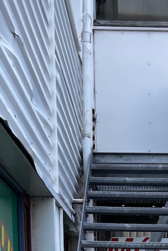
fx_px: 783
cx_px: 170
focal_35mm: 112
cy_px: 492
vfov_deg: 15.1
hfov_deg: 12.1
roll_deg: +1.5
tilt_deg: -9.9
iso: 50
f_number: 1.6
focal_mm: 5.1
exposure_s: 1/1106
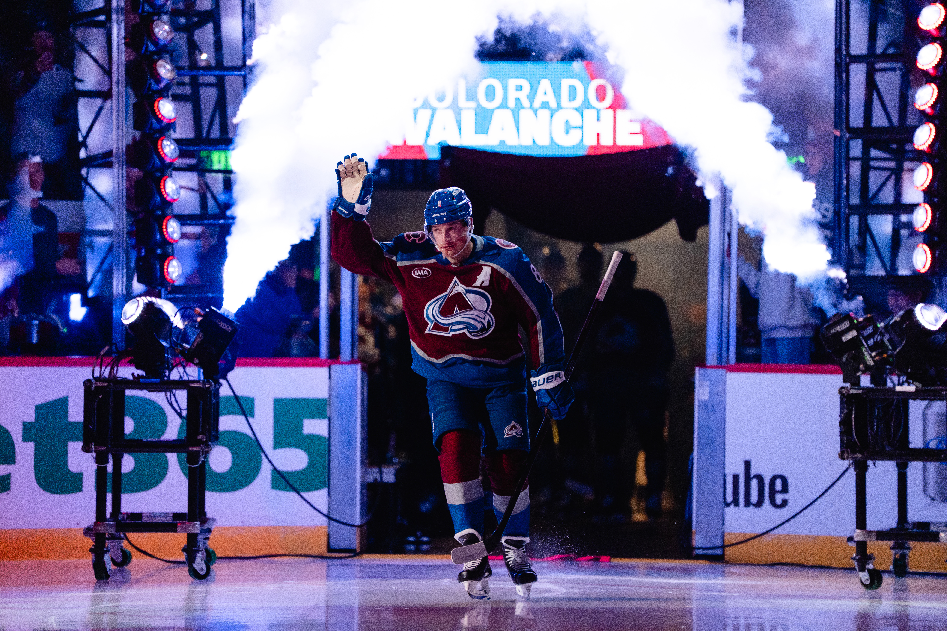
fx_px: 5261
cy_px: 316
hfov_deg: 10.3
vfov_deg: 6.9
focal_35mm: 200
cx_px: 474
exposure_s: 1/800
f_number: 2.8
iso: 3200
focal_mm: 200
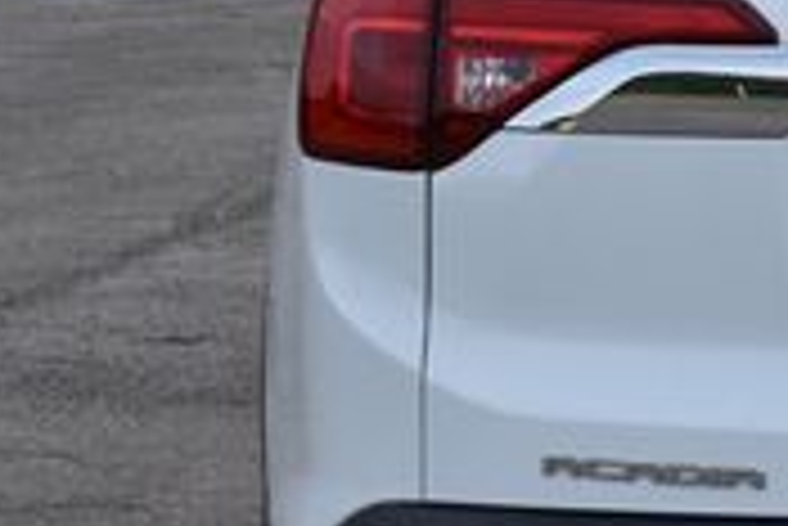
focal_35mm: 208
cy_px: 128
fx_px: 4557
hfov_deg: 9.6
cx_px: 1153
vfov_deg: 6.6
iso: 280
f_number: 5.6
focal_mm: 38
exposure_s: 1/250
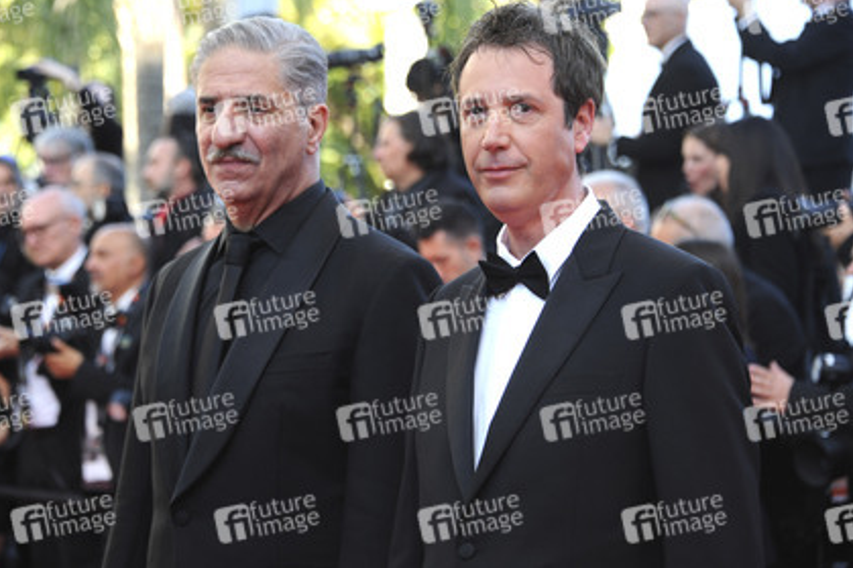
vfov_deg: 10.5
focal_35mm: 131
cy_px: 265
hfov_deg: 15.7
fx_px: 3103
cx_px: 415
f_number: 5.6
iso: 640
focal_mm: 122
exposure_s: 1/250
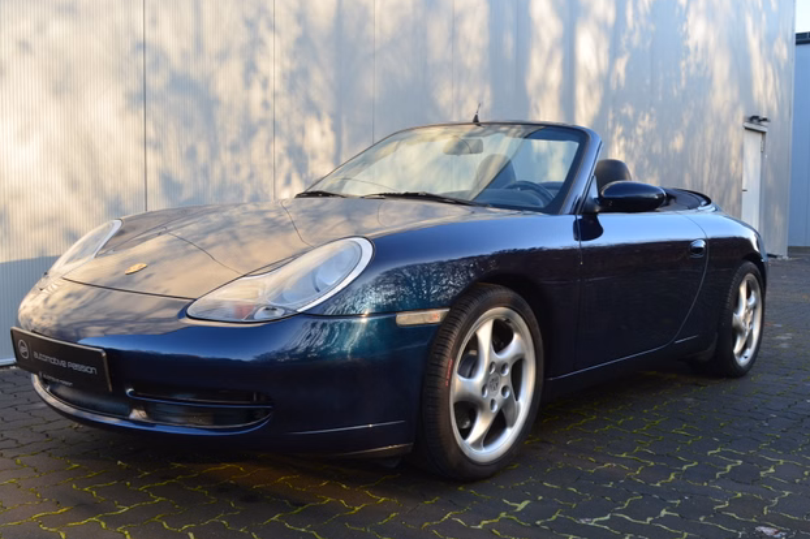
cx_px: 406
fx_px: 832
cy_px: 272
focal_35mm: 37
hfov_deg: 51.9
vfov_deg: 35.9
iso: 400
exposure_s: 1/60
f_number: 10
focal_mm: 24
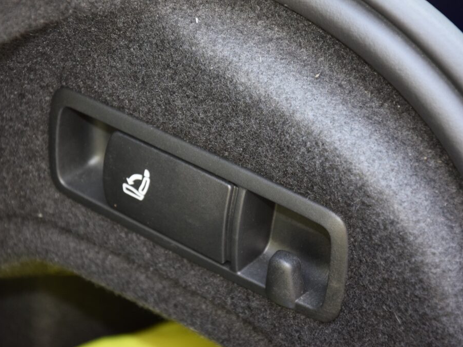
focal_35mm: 172
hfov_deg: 11.5
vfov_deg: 8.7
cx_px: 209
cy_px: 174
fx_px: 2294
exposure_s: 1/60
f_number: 5.6
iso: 1400
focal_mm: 105
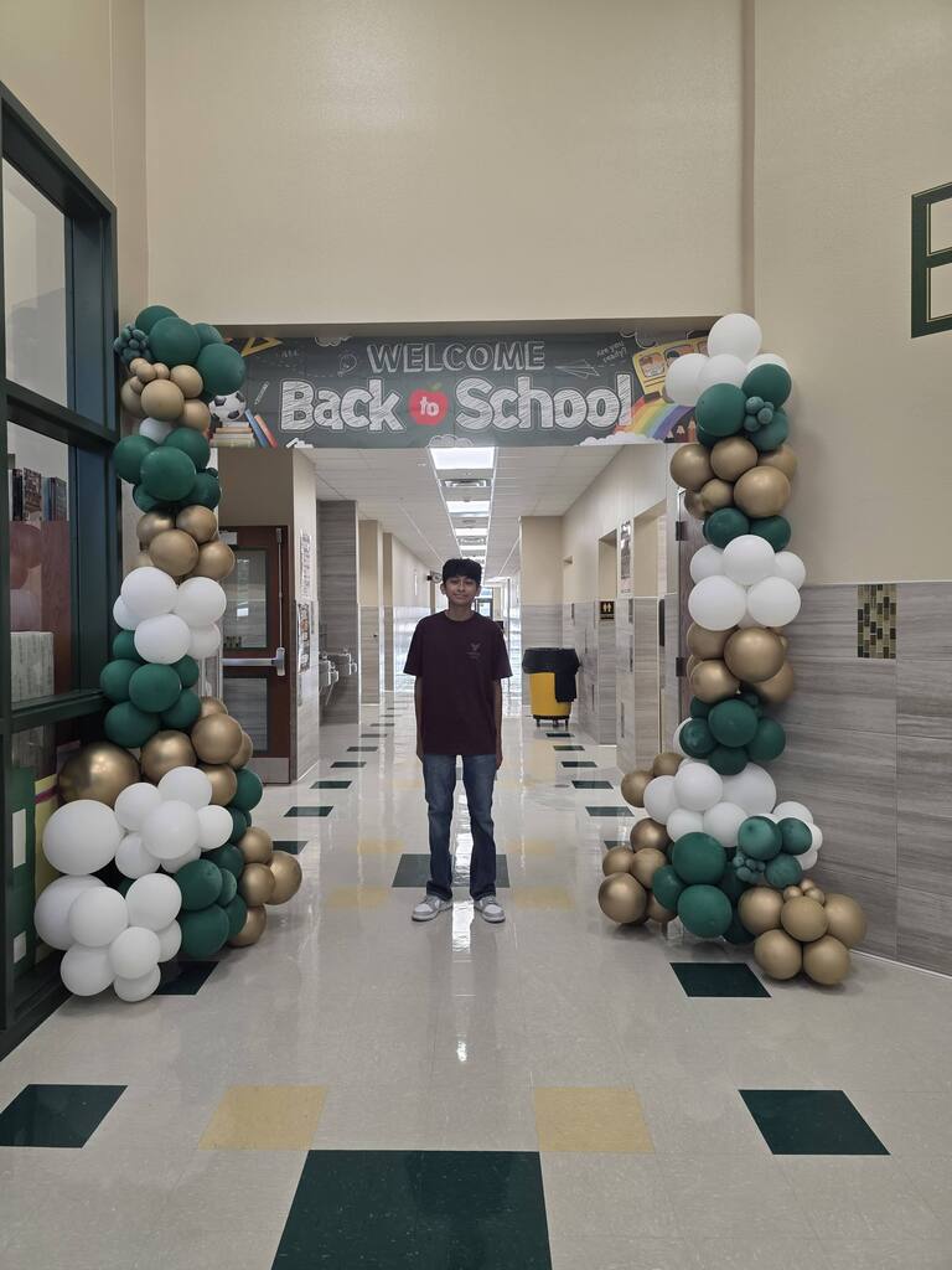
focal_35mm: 23
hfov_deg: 58.9
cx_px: 476
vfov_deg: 73.9
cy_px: 635
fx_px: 843
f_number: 1.7
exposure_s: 1/120
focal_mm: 6.3
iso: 160
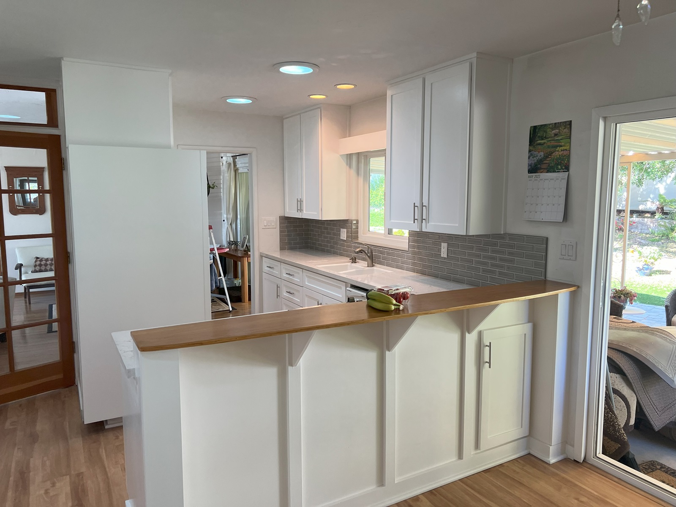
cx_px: 338
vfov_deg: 53.1
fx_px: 508
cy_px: 254
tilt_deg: -5.7
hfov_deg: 67.3
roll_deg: +0.6
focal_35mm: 26
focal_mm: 5.7
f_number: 1.5
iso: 80
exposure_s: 1/120
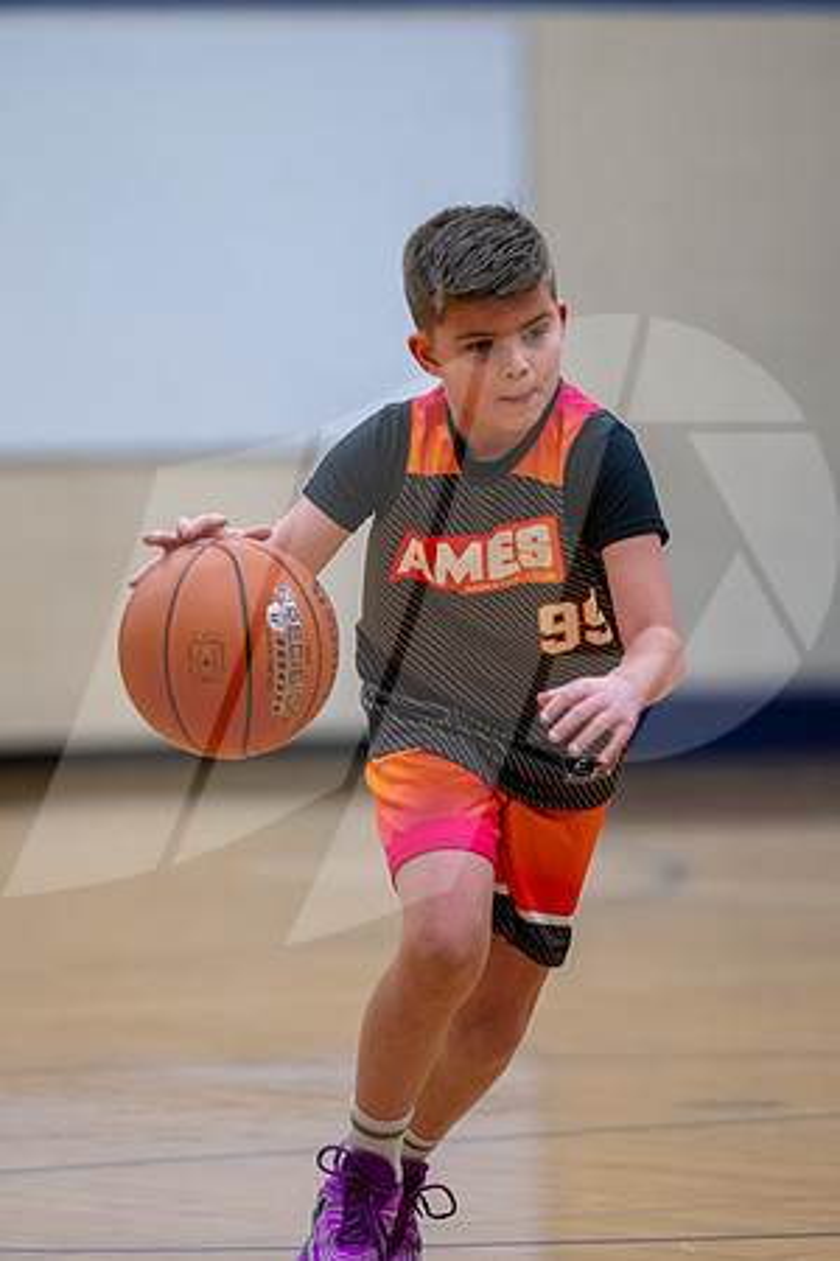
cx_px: 461
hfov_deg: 4.5
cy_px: 630
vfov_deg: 6.8
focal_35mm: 304
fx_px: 10633
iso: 2500
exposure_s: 1/800
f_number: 2.8
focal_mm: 200
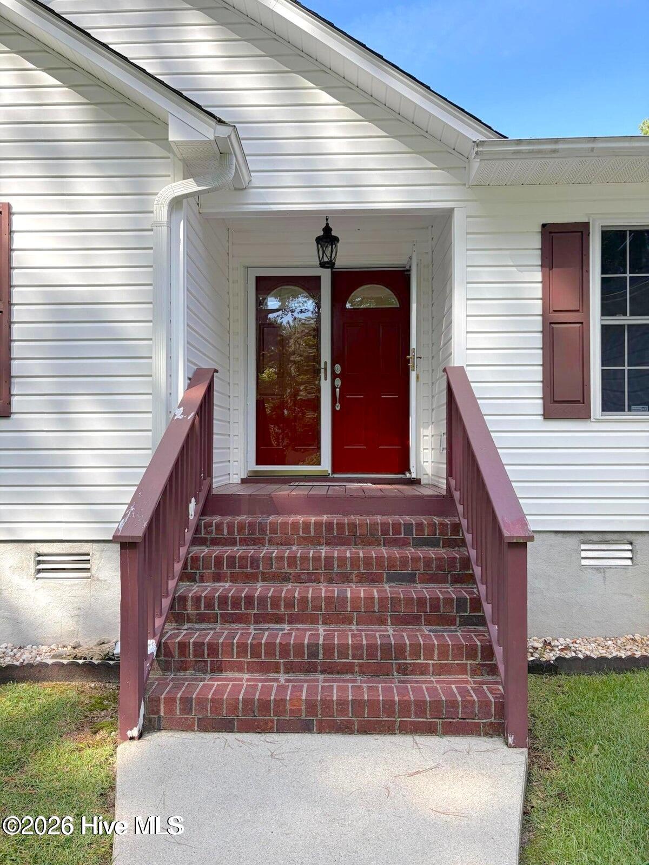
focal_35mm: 26
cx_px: 324
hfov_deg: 53.1
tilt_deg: +0.8
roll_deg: +0.1
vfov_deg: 67.3
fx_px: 650
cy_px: 432
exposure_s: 1/708
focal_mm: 5.96
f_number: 1.6
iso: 50
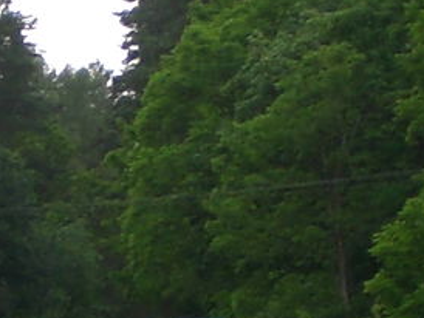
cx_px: 170
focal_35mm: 266
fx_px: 3261
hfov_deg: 7.4
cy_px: 242
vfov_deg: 5.6
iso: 50
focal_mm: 6.3
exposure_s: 1/320
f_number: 3.1
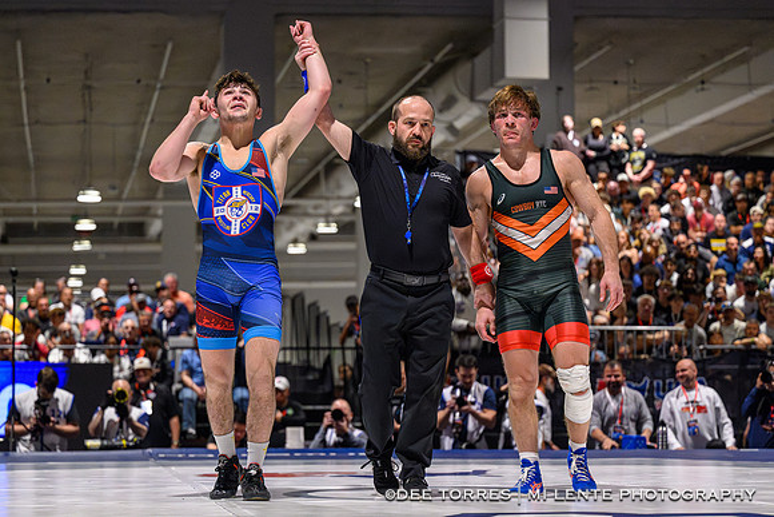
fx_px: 1820
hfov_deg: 24.0
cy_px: 289
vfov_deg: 16.1
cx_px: 377
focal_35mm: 85
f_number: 2.8
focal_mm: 74
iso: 10000
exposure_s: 1/800
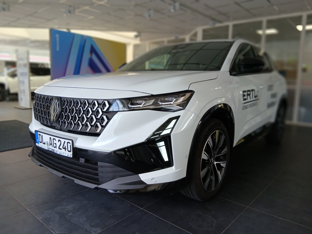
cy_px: 117
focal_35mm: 26
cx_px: 156
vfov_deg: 53.1
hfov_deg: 67.3
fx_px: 234
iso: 40
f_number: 1.8
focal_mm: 3.98
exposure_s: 1/100
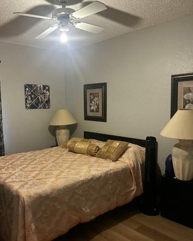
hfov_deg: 48.3
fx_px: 214
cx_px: 81
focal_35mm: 30
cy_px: 129
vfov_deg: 58.7
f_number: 1.78
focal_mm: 6.86
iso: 500
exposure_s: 1/60
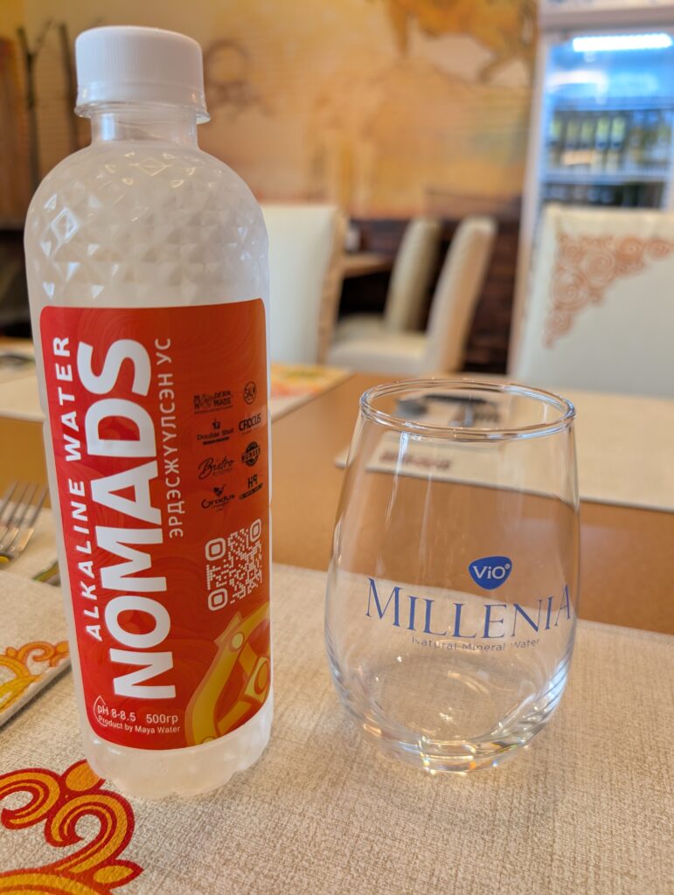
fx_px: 622
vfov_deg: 71.5
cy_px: 448
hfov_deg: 56.9
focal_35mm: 24
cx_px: 337
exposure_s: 1/50
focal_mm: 6.9
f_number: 1.68
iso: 242
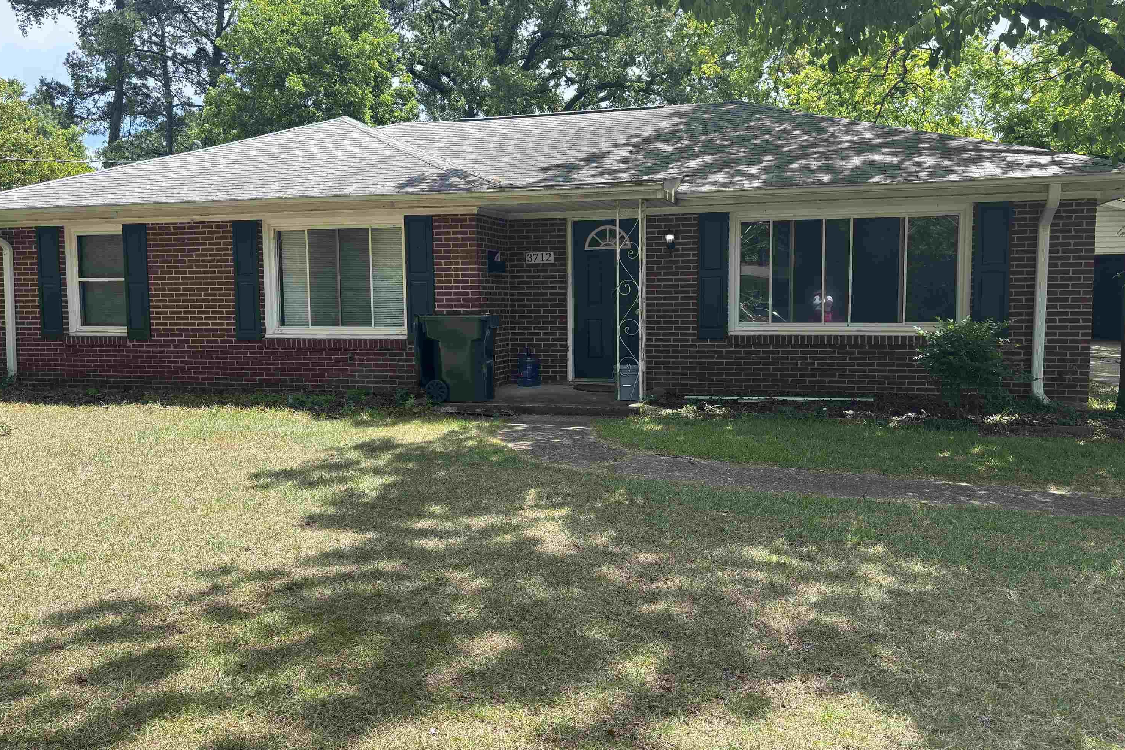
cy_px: 358
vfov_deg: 46.4
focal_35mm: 28
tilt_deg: -5.0
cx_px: 560
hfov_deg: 65.5
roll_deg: +0.3
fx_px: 875
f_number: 1.6
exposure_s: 1/1103
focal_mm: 5.96
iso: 50
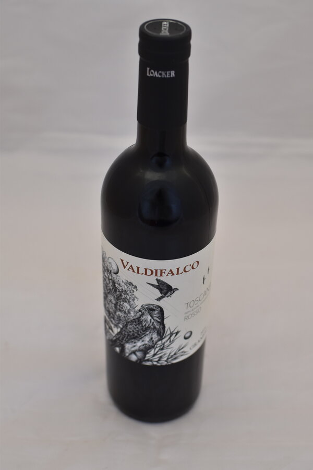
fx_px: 685
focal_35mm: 52
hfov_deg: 25.8
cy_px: 235
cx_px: 156
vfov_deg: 37.9
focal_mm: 35
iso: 640
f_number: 3.5
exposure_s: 1/160
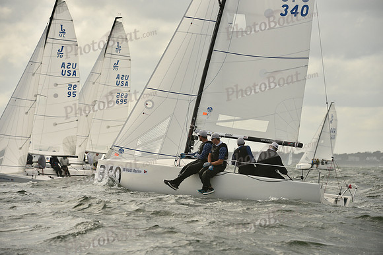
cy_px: 128
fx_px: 2128
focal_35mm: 200
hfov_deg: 10.3
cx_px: 192
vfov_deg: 6.9
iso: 320
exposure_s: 1/1600
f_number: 6.3
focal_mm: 200
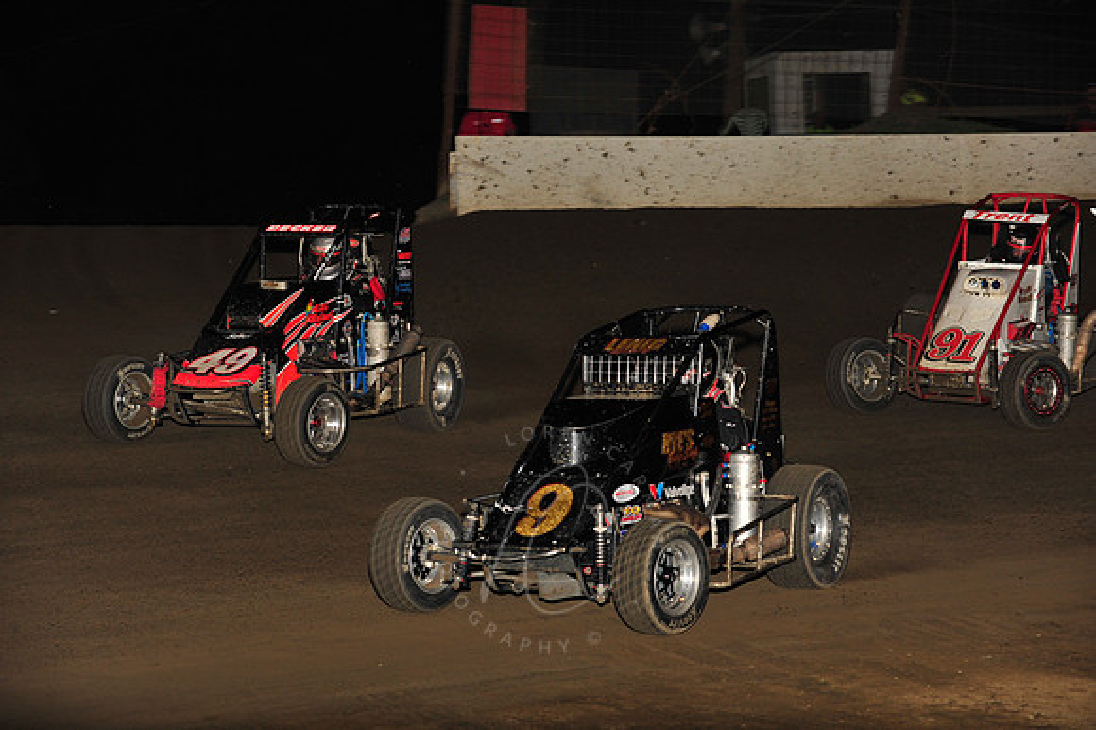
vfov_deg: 11.4
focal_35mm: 120
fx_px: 3651
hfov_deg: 17.1
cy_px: 365
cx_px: 548
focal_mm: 120
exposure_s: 1/320
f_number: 6.3
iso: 800
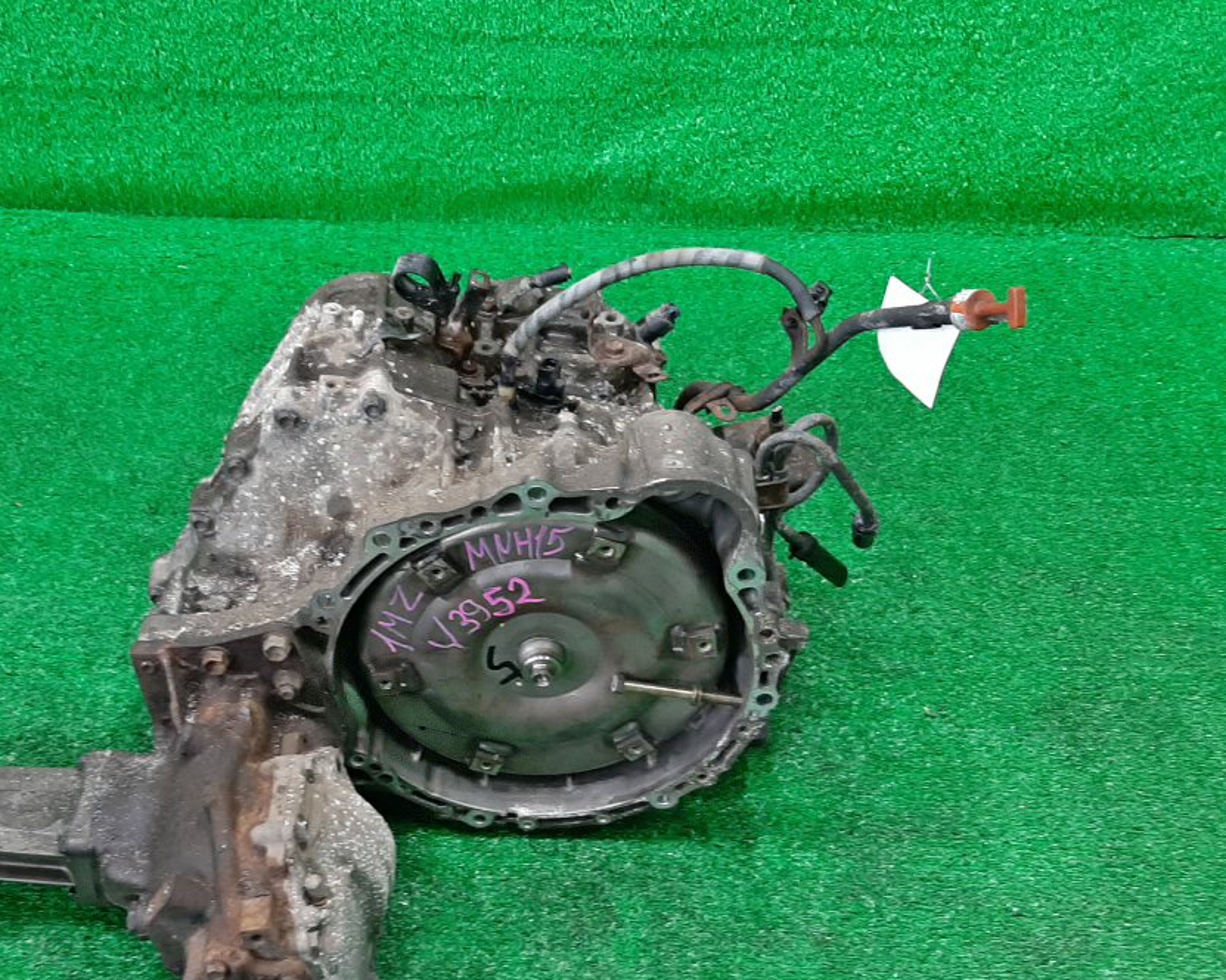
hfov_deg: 41.4
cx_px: 400
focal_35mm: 44
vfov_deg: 33.4
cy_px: 744
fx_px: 1596
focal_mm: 3.93
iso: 130
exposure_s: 1/50
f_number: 1.7
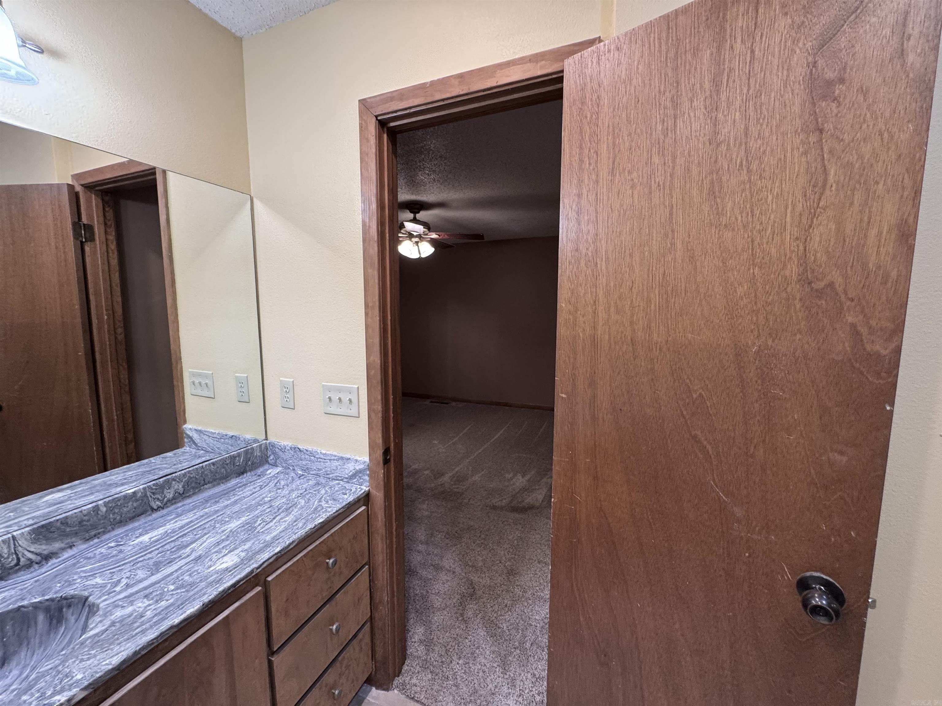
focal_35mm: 14
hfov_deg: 102.1
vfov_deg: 85.7
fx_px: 381
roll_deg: +0.7
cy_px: 353
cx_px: 471
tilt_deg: -6.8
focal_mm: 2.22
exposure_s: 1/60
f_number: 2.2
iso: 200
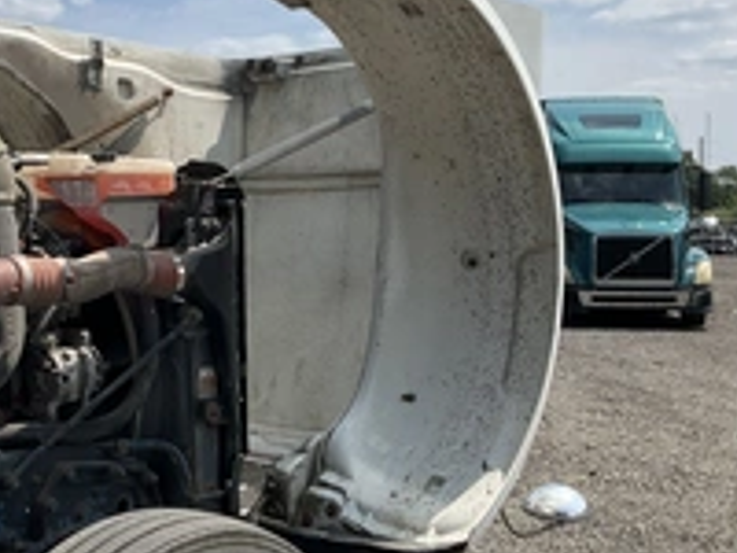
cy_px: 232
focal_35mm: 58
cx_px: 203
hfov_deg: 32.7
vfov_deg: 25.2
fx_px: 1235
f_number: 1.8
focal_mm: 3
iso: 25
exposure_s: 1/2427
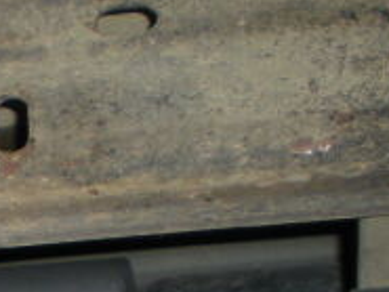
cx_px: -160
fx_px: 1844
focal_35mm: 164
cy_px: 456
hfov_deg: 11.6
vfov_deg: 8.8
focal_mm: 6.3
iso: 88
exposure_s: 1/60
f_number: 3.1
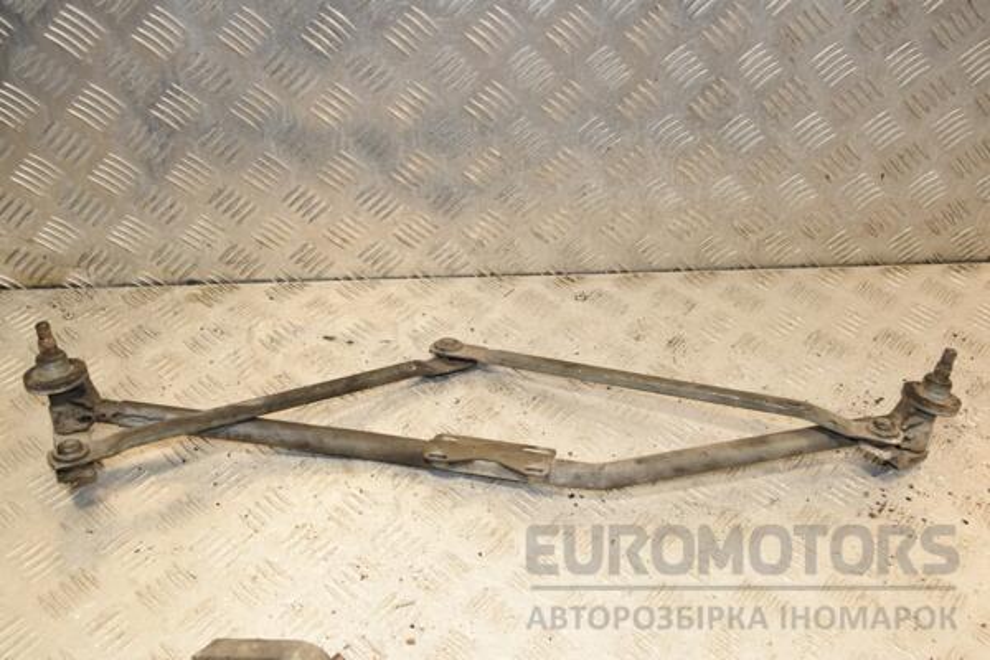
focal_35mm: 38
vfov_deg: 35.5
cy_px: 330
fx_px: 1031
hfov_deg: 51.3
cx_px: 495
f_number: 8
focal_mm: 25
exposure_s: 1/200
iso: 800
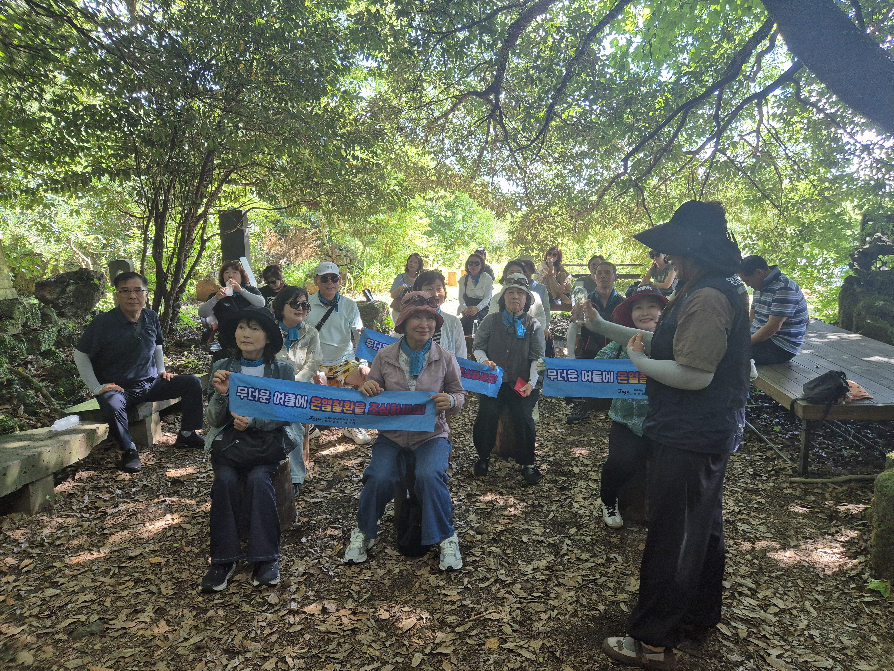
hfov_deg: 73.9
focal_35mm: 23
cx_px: 447
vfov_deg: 58.9
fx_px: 594
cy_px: 336
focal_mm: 5.4
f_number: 1.8
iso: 125
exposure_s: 1/180
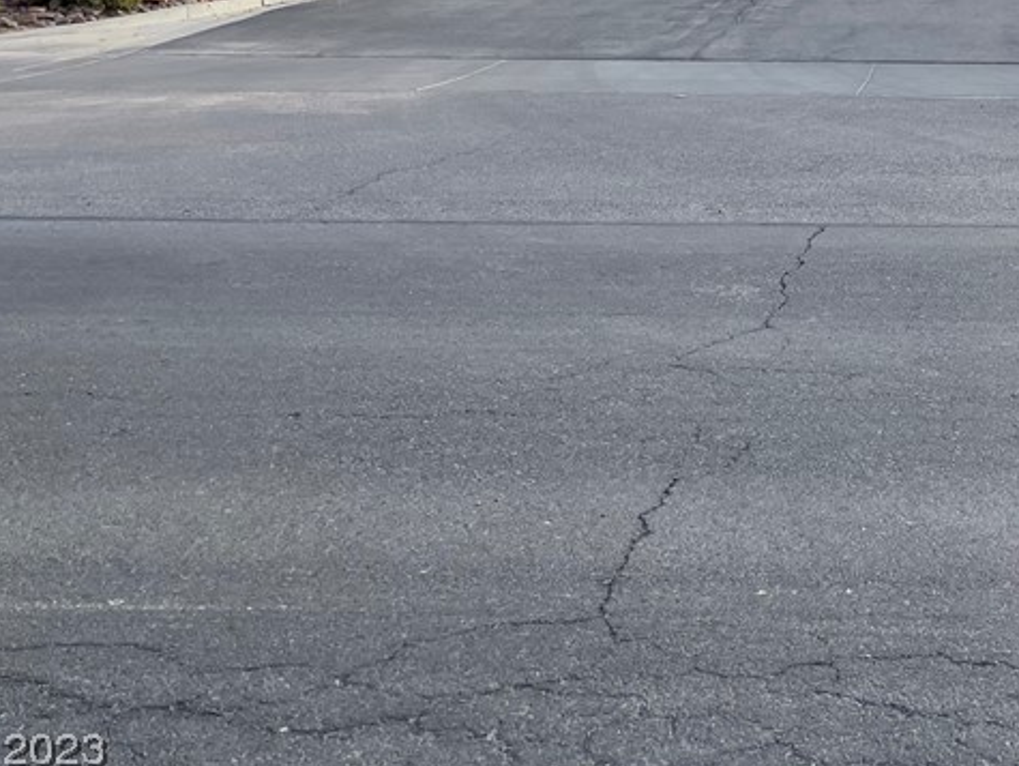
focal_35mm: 56
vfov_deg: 24.7
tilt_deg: -2.1
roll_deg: -0.9
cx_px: 989
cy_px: -39
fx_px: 1650
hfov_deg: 32.0
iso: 32
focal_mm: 4.2
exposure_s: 1/1949
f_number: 1.6
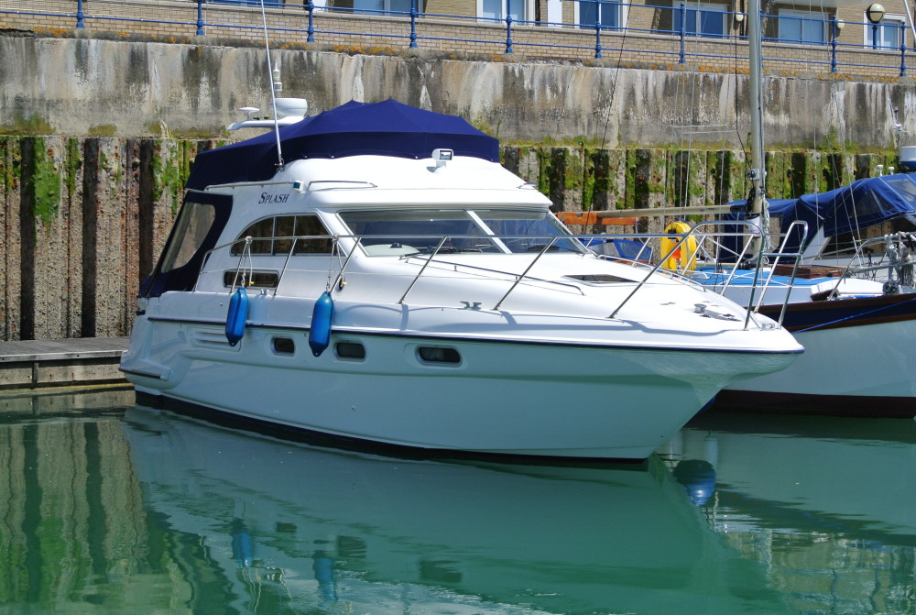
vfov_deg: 21.7
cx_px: 458
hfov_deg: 31.8
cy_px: 308
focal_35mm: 63
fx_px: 1606
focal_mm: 23.6
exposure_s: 1/800
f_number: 5
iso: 100
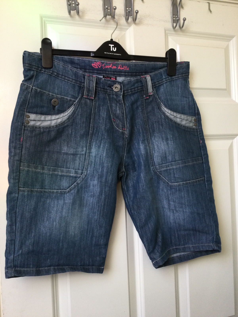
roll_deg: +0.9
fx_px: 284
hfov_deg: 45.4
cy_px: 158
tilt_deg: +0.0
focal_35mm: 31
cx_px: 119
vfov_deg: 58.4
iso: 40
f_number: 2.4
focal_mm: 3.3
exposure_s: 1/33
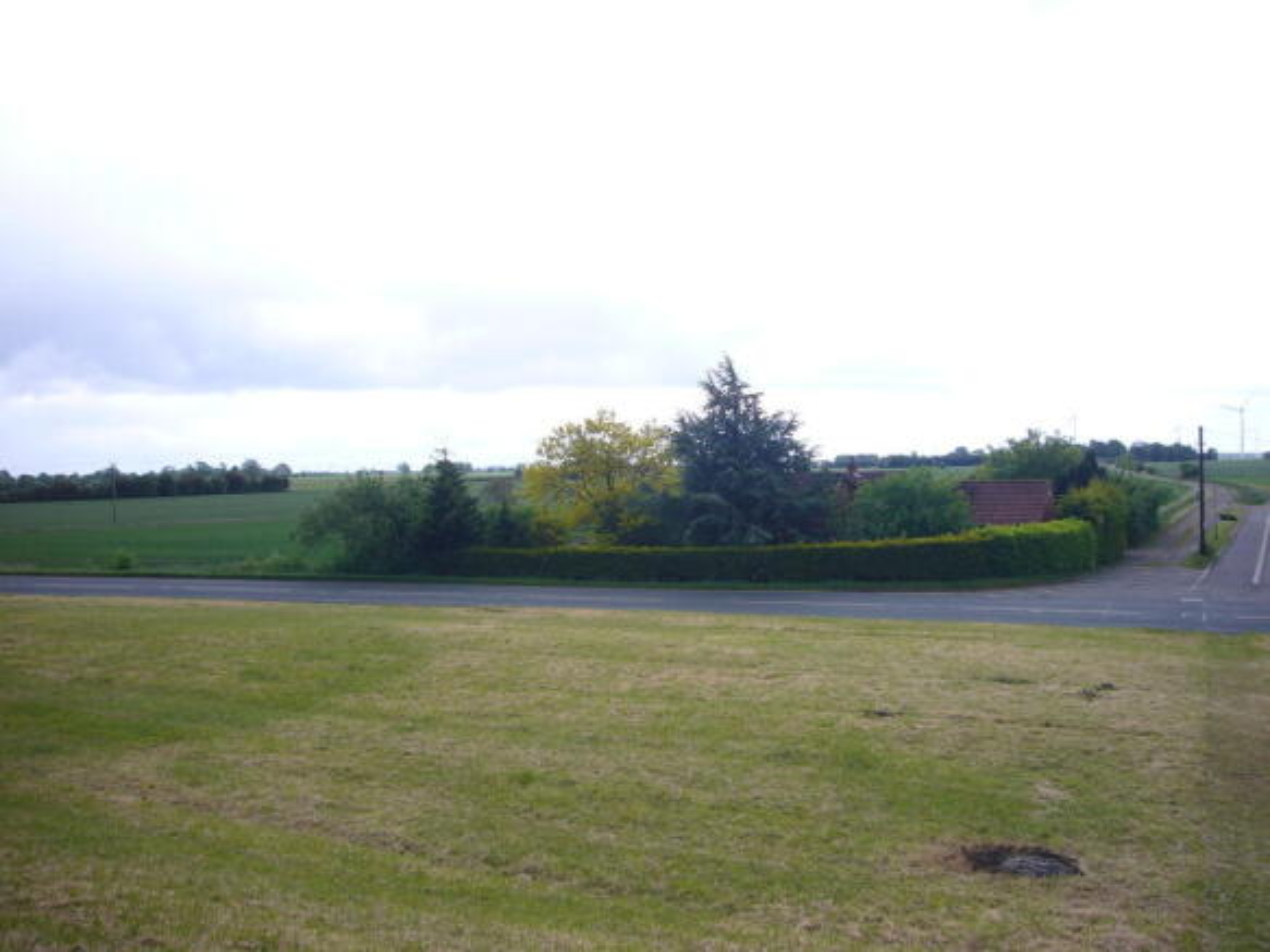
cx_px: 635
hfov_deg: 63.5
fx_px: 1027
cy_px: 476
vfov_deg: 49.7
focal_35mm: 28
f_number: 5.6
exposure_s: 1/160
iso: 80
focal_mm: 4.6
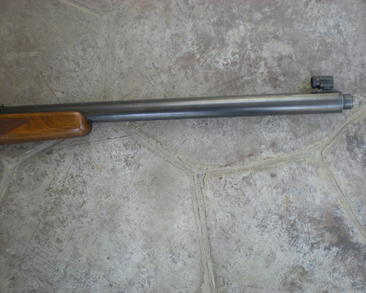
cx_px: 189
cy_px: 147
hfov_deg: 45.8
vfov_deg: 37.4
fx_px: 434
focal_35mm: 40
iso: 87
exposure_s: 1/61
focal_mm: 6.3
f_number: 3.1
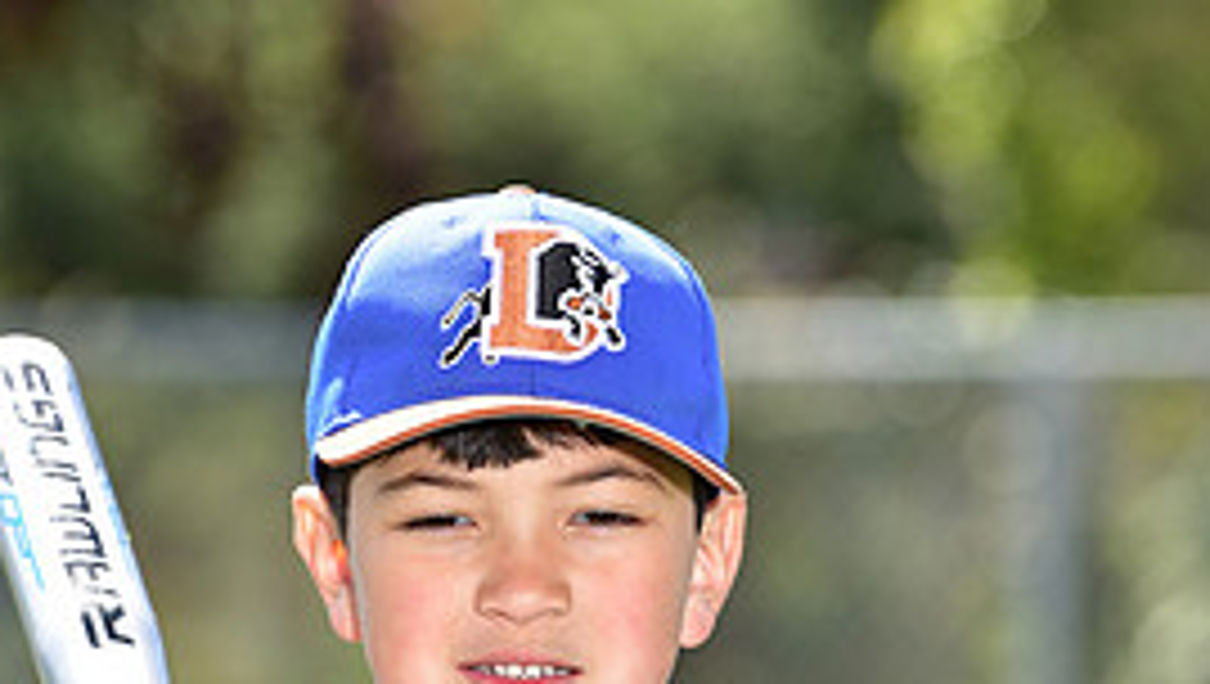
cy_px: 981
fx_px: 14486
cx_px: 488
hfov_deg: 4.8
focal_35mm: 451
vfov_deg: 2.7
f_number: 5
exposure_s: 1/250
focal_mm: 200
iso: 100
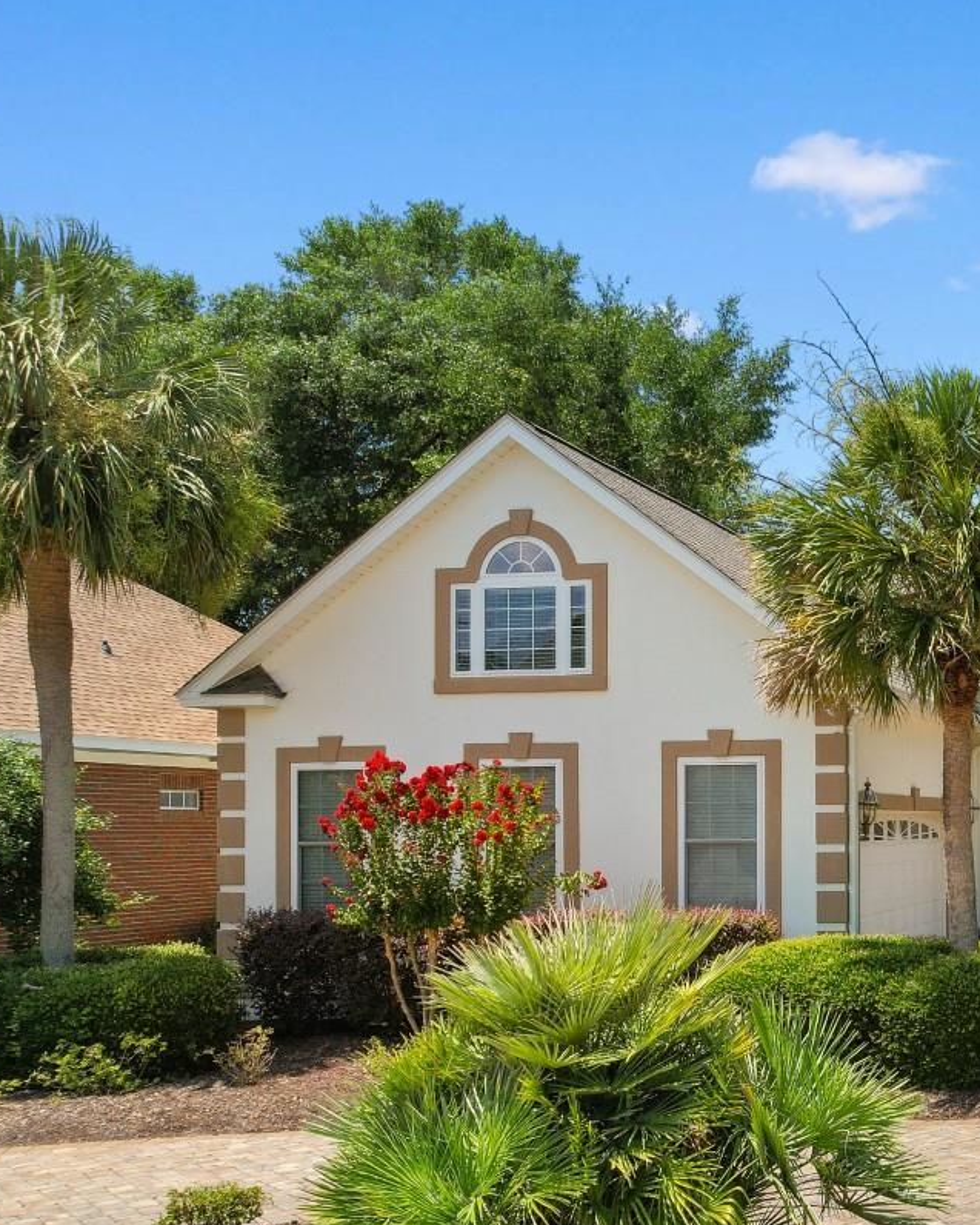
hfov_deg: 31.3
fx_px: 1522
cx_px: 1102
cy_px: 780
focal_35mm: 42
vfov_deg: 43.4
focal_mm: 8.38
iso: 110
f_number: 2.8
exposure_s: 1/320
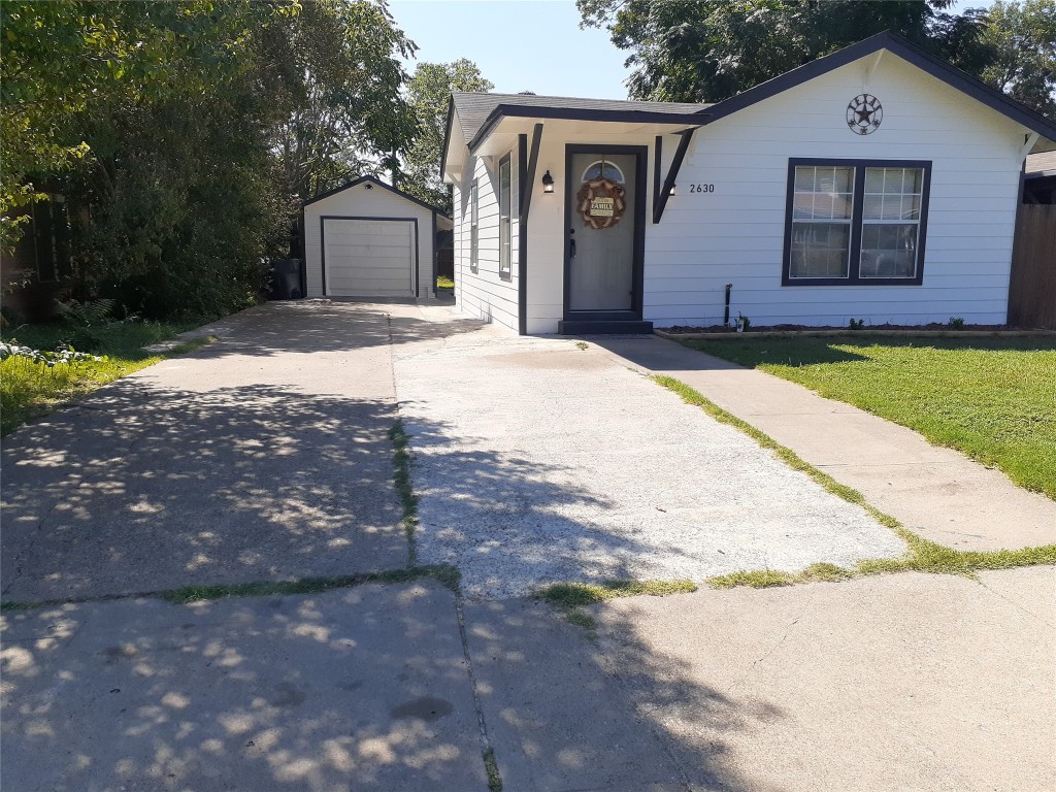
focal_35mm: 27
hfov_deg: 65.3
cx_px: 528
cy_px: 396
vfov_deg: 51.4
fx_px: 824
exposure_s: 1/1247
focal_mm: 3.6
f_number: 1.9
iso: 40
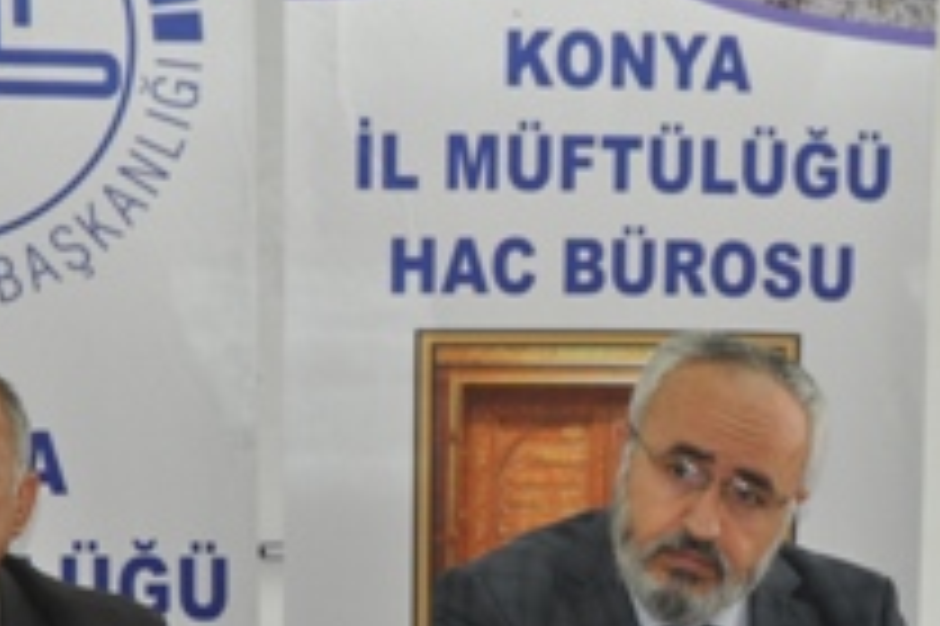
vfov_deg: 7.7
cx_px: 594
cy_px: 464
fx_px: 4620
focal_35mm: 177
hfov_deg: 11.6
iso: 800
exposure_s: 1/60
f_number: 4.5
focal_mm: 55
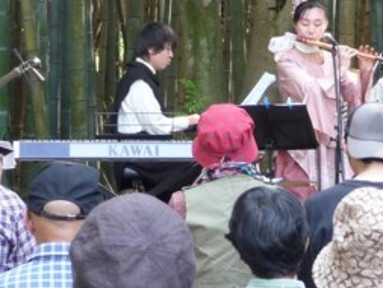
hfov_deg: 9.9
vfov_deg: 7.5
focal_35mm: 199
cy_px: 108
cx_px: 186
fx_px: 2203
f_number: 4.5
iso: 160
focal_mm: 11.3
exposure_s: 1/30
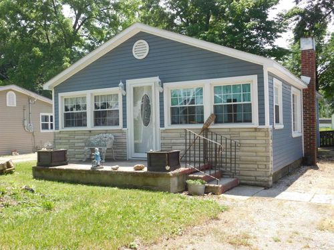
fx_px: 347
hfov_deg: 51.4
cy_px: 125
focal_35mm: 36
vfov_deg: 39.7
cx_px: 167
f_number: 3.5
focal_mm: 6.3
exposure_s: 1/500
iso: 125
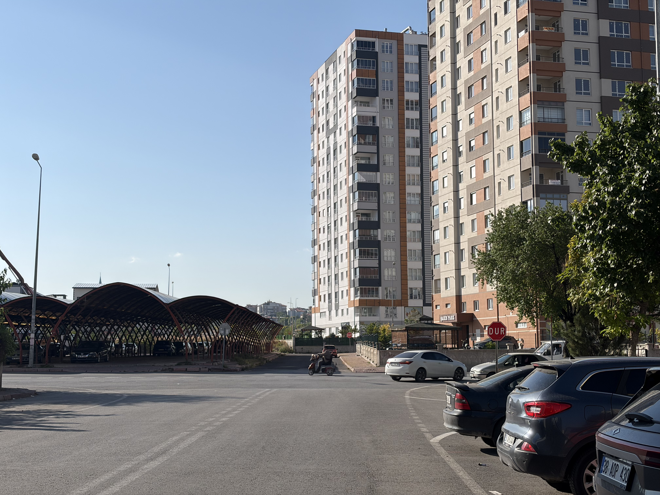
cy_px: 248
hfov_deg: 36.8
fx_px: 991
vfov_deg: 28.0
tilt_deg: +7.0
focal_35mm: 52
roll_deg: +1.5
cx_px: 330
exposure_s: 1/5348
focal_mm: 5.96
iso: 40
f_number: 1.6
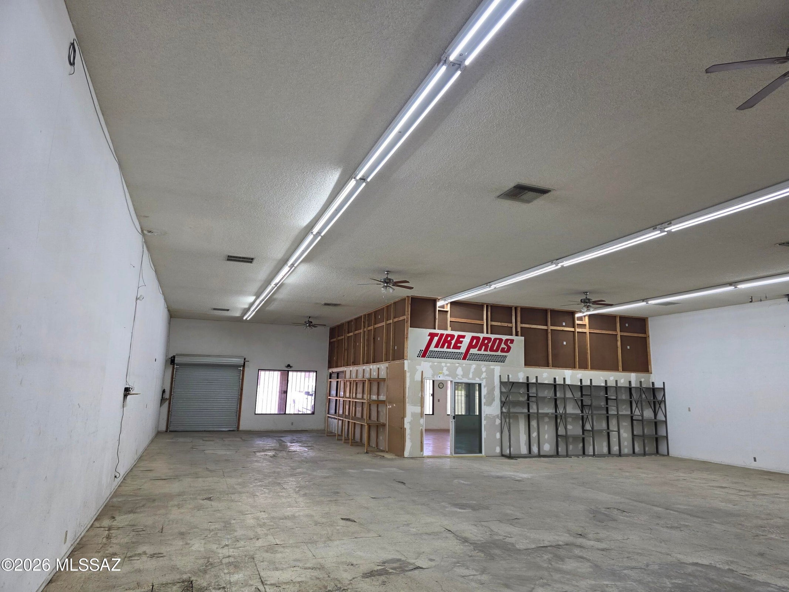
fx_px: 524
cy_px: 296
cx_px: 394
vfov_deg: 58.9
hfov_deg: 73.9
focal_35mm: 23
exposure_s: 1/120
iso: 80
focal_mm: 6.3
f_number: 1.7
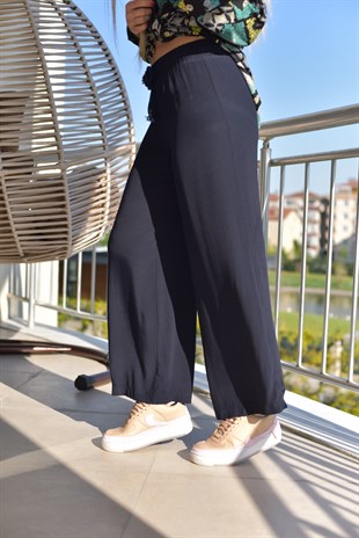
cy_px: 269
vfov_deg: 39.6
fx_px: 747
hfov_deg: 27.0
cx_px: 180
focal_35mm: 50
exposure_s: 1/6400
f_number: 3.5
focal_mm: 50
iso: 640
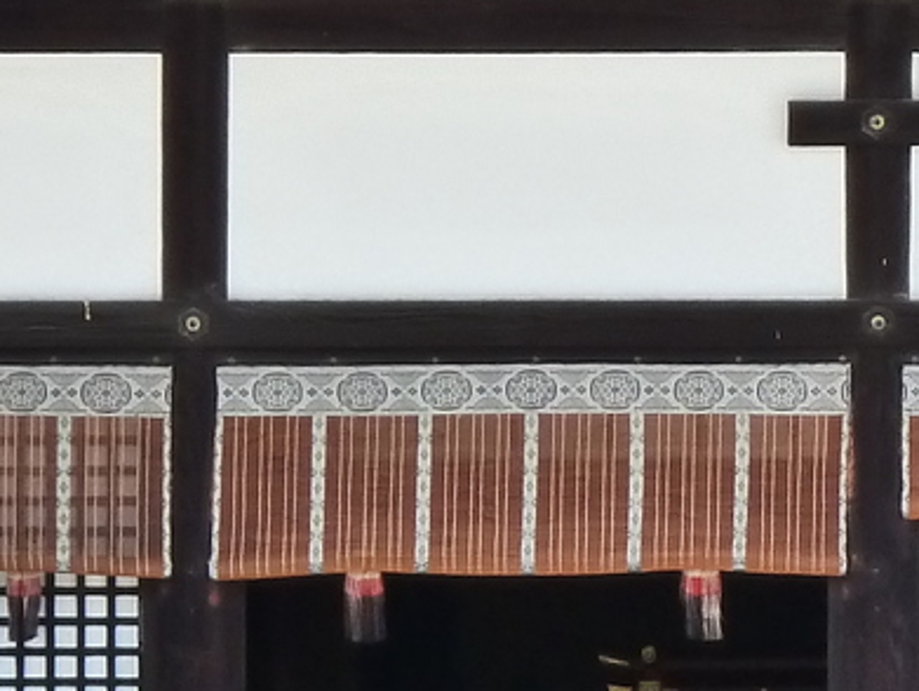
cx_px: 1323
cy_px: 571
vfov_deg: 2.7
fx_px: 14881
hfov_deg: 3.5
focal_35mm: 560
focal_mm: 22.5
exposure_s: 1/160
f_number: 4.5
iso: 200
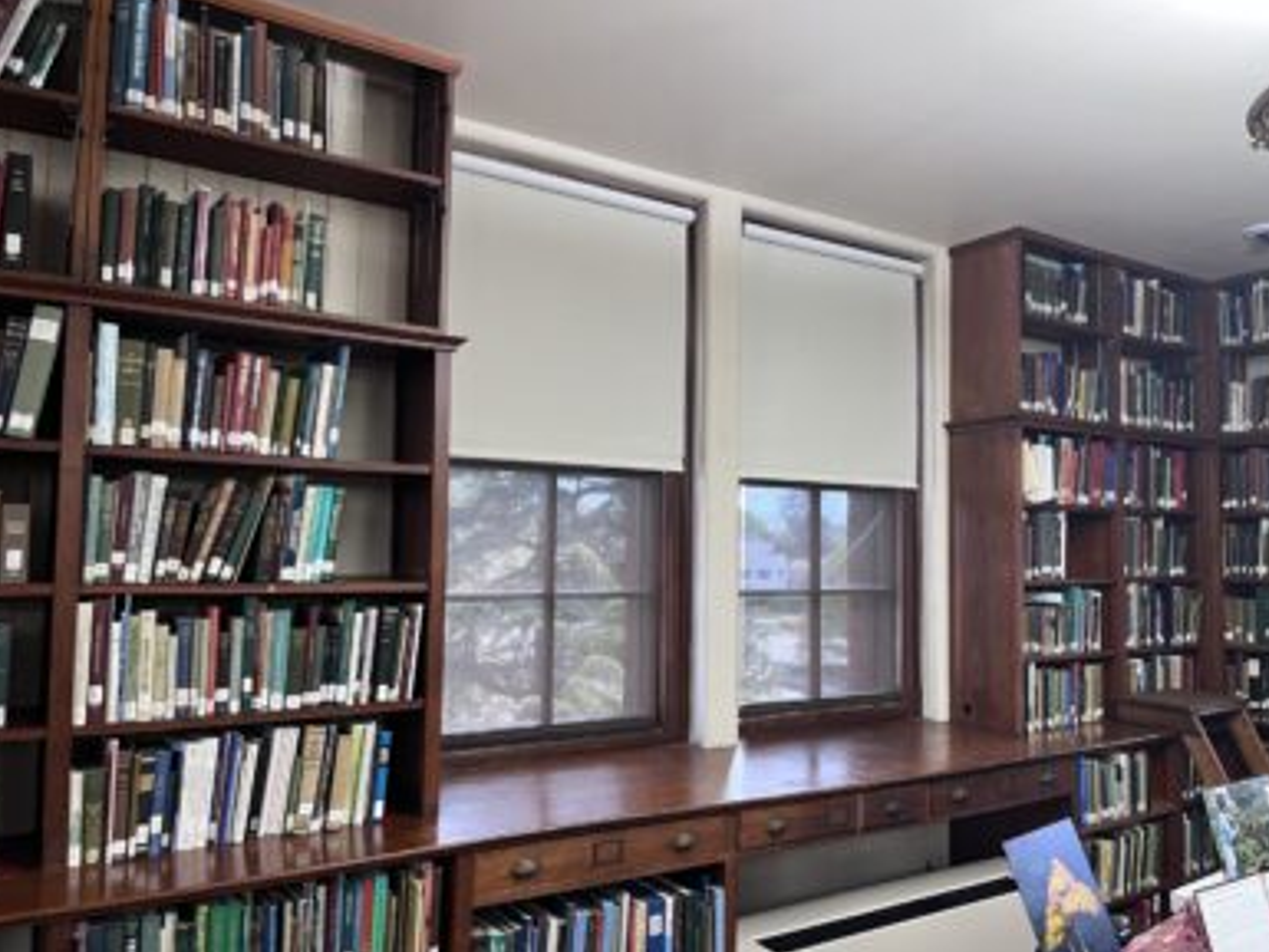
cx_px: 636
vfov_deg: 51.4
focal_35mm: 27
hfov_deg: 65.3
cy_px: 478
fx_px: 990
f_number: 1.6
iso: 100
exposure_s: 1/60
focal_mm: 5.1
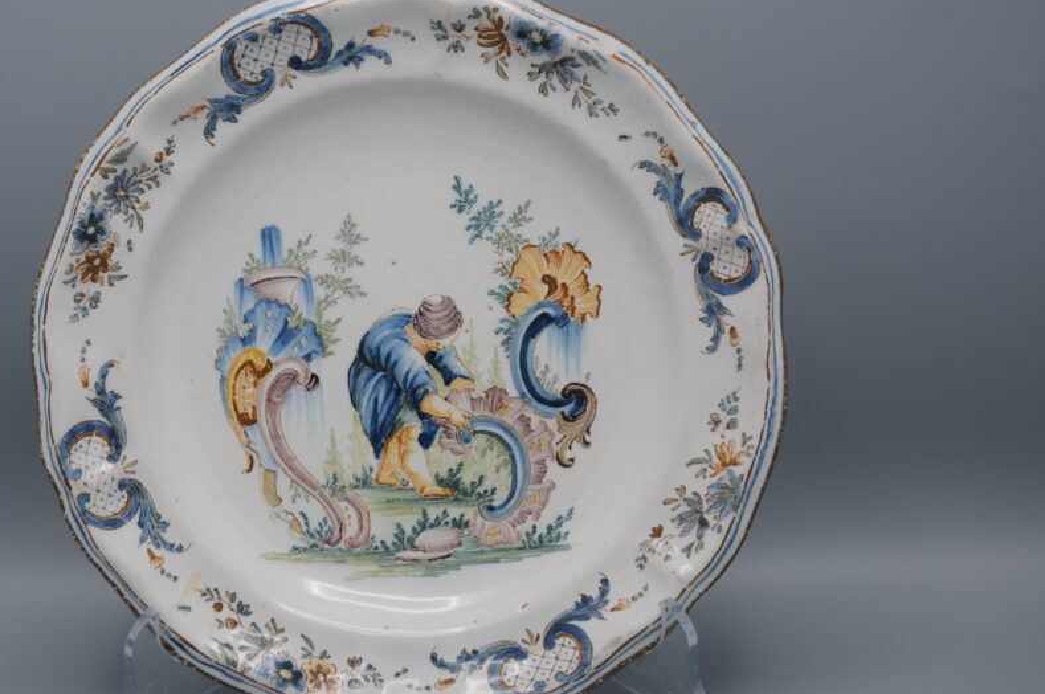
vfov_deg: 18.4
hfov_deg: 27.3
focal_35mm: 74
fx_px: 2145
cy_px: 342
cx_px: 413
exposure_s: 1/125
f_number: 4.5
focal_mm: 38
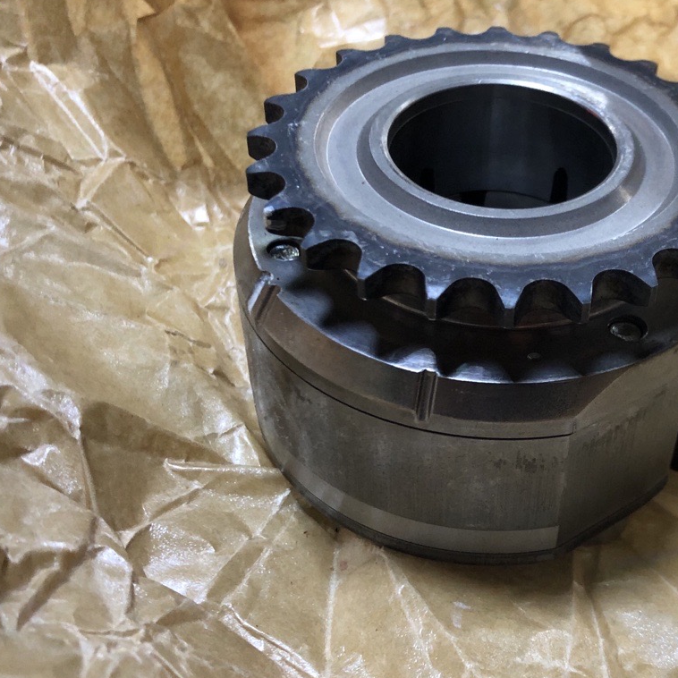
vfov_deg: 36.1
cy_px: 342
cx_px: 490
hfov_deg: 35.4
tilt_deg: -33.8
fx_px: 1041
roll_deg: -1.5
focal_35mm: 47
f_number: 1.8
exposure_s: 1/17
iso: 40
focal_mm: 4
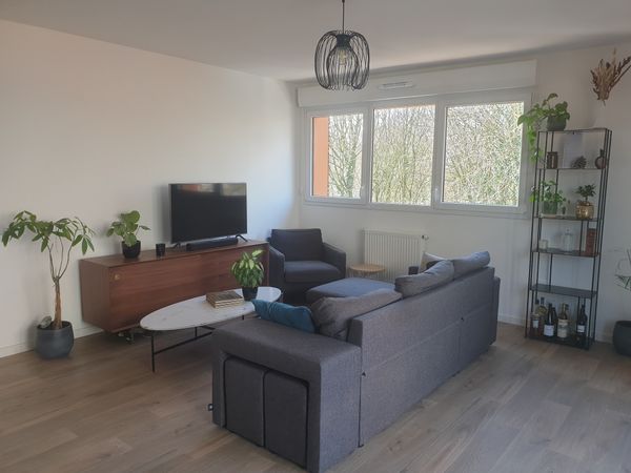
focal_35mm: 26
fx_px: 474
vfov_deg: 53.1
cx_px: 316
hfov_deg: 67.3
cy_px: 236
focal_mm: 4.3
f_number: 2.4
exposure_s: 1/48
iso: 64
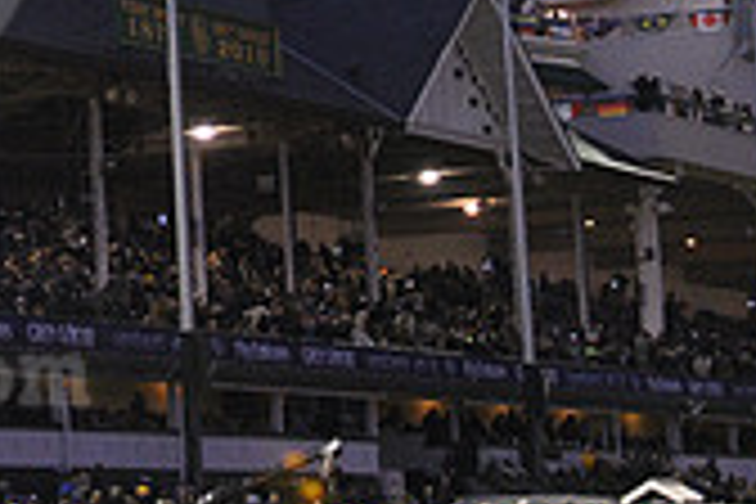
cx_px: -432
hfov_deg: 11.8
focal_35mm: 166
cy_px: -146
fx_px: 3486
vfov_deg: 8.2
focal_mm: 32
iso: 1000
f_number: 3.2
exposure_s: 1/160
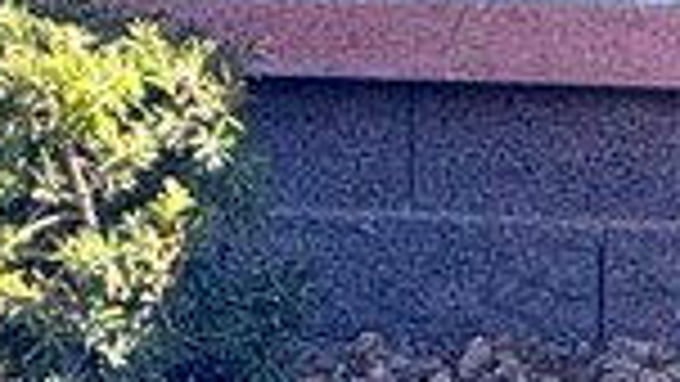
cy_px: -620
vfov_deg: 1.4
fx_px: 15978
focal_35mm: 886
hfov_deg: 2.4
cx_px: -572
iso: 50
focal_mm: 15.7
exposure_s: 1/393
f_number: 2.8
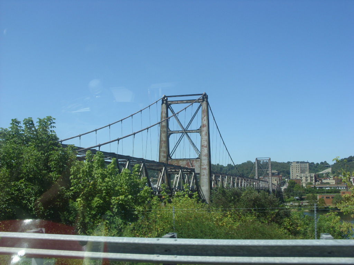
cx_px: 177
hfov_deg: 49.0
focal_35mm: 38
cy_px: 132
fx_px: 389
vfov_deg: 37.7
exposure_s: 1/478
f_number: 4.9
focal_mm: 6.3
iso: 50
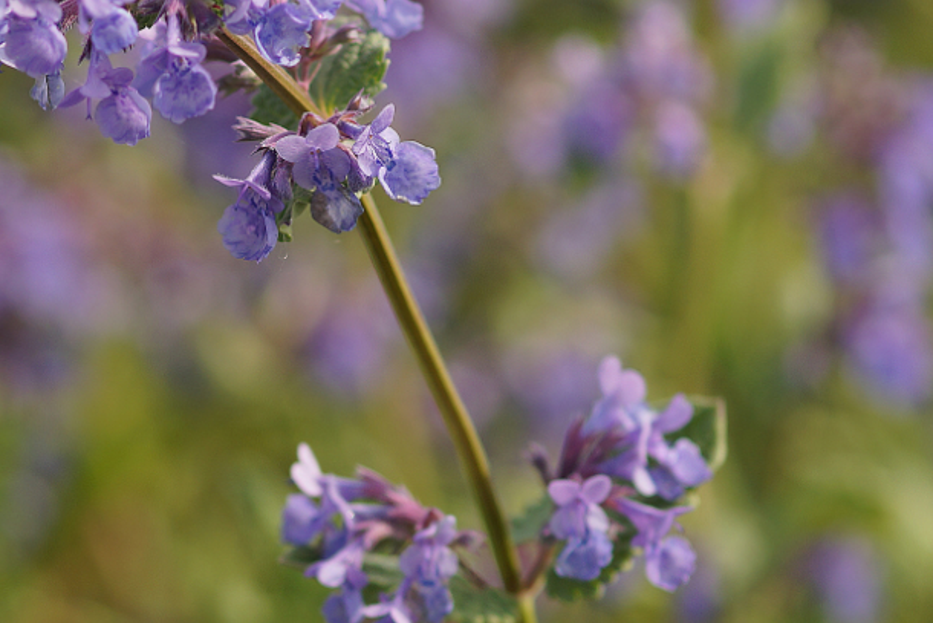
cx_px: 255
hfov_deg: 7.0
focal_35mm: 295
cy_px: 213
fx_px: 7647
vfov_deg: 4.7
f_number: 4
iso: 100
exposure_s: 1/400
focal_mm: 100
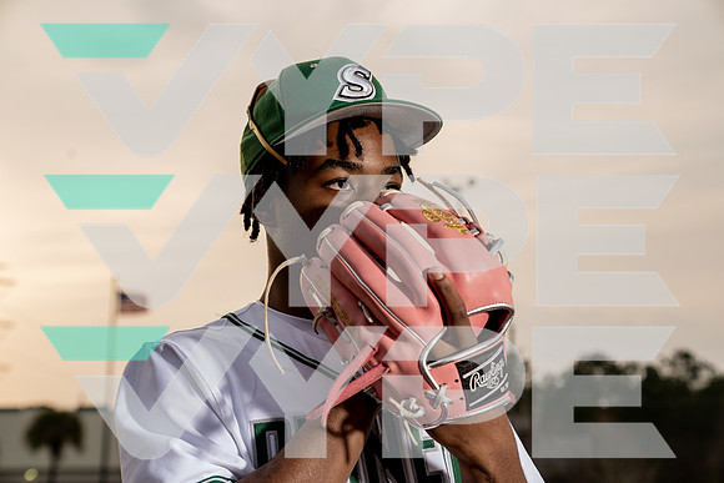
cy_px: 242
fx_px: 1408
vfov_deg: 19.5
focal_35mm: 70
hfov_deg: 28.8
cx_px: 362
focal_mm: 70
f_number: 5.6
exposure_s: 1/250
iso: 250
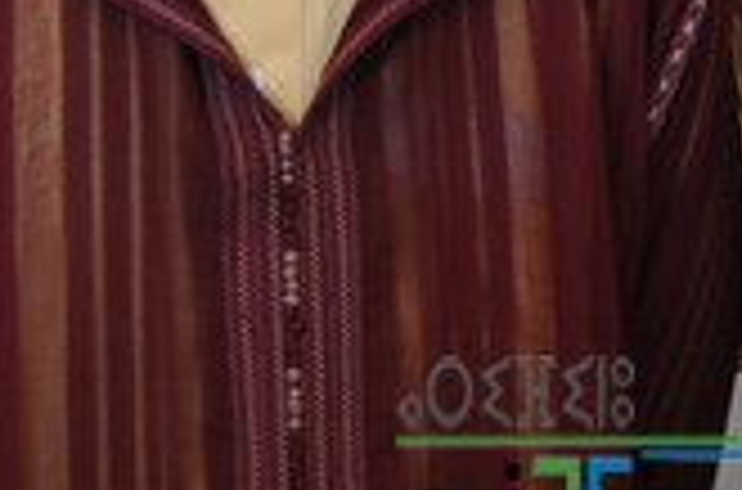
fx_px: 3597
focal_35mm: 175
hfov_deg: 11.7
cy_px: -245
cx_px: 684
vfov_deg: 7.7
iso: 720
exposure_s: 1/60
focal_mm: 30
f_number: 4.2
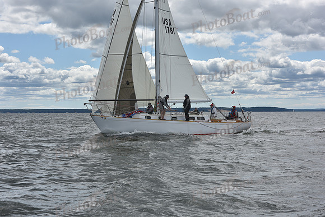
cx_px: 162
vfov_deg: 19.5
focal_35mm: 70
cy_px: 108
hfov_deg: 28.8
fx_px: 632
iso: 250
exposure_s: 1/800
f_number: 11
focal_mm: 70
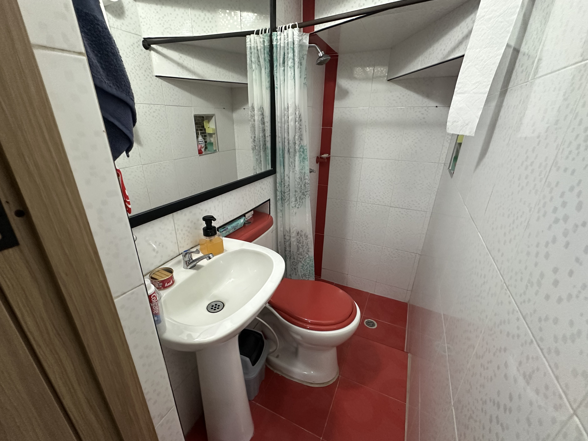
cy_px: 226
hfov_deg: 98.1
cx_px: 280
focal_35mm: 15
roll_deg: +0.2
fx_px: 255
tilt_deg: -22.0
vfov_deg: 81.7
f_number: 2.2
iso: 400
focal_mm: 2.22
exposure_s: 1/60
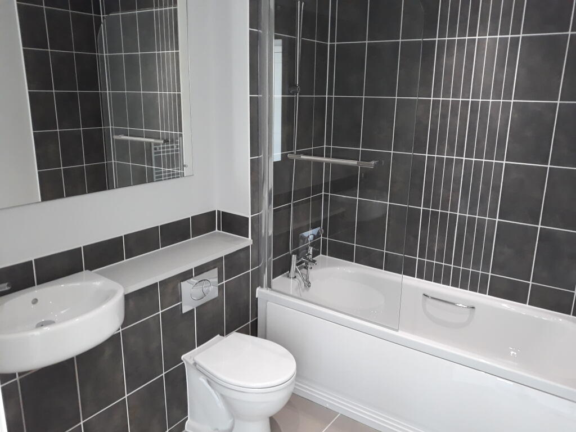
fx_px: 449
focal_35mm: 27
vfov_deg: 51.4
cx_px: 288
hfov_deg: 65.3
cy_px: 216
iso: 200
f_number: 1.7
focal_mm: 3.71
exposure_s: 1/50
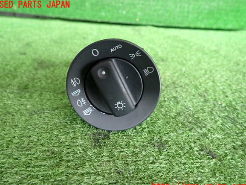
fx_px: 185
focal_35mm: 26
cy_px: 96
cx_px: 120
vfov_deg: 53.1
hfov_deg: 67.3
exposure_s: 1/30
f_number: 2
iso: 200
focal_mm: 4.5
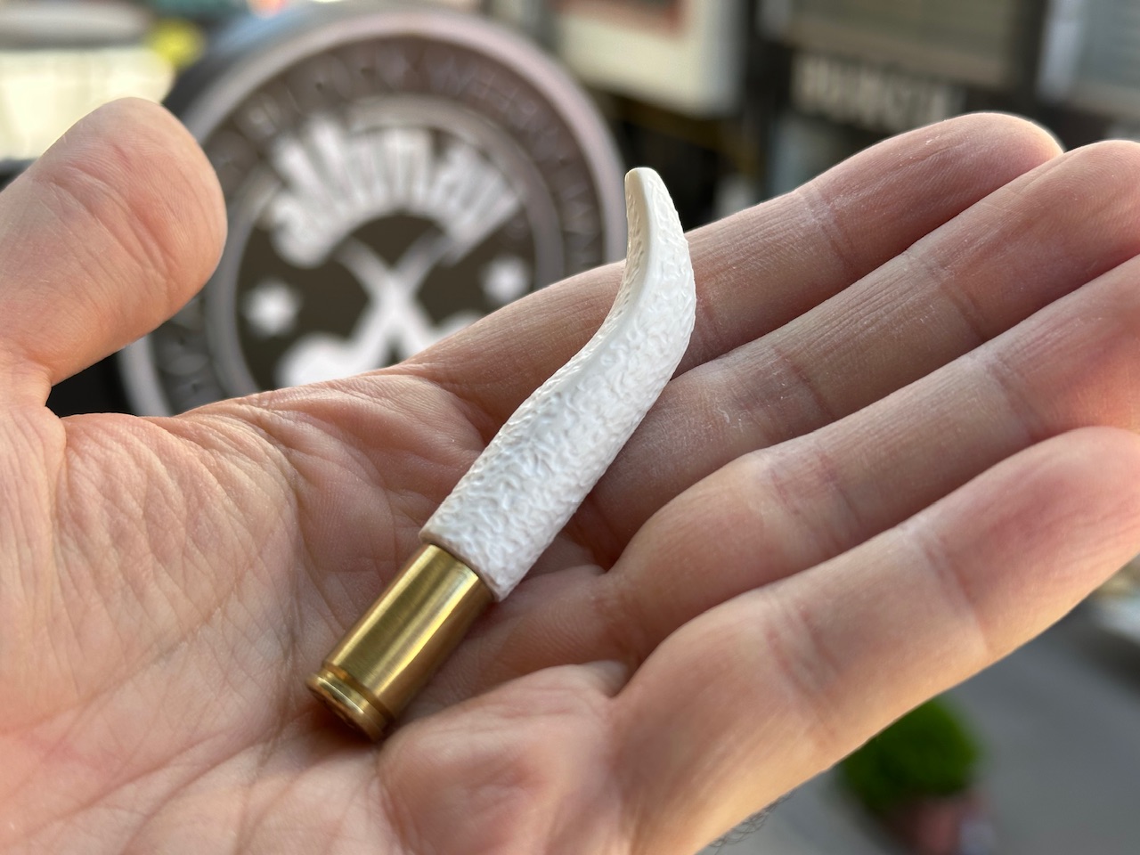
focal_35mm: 48
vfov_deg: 30.3
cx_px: 570
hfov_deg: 39.7
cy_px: 428
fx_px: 1581
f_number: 1.78
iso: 64
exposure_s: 1/412
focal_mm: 6.86
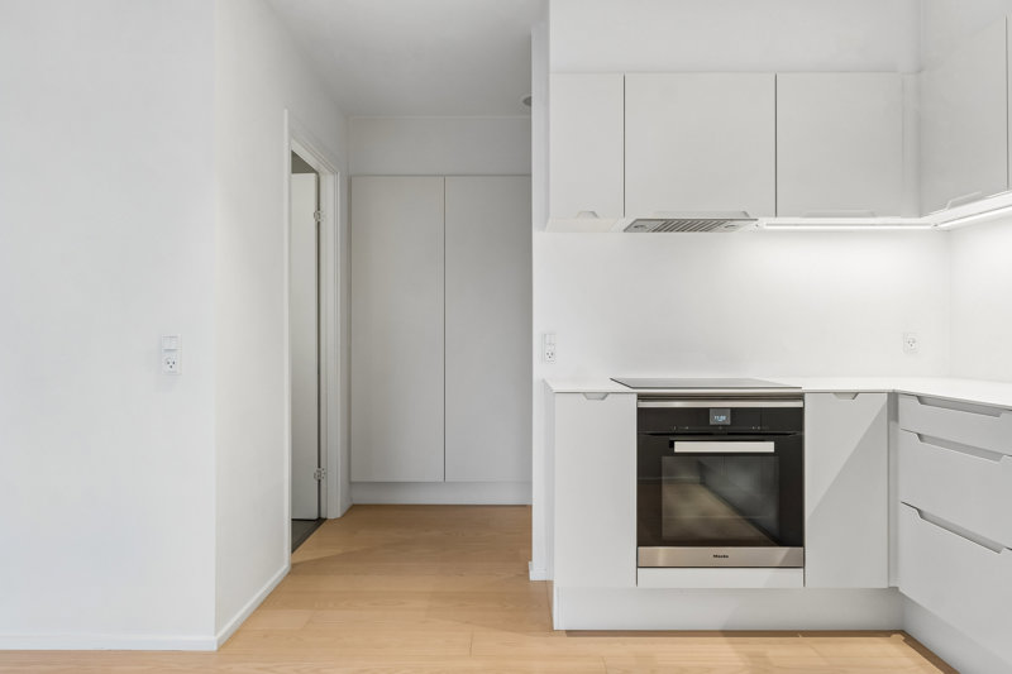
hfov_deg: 73.8
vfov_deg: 53.1
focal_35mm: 24
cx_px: 506
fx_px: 674
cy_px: 337
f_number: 8
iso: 200
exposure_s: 1/4
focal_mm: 16
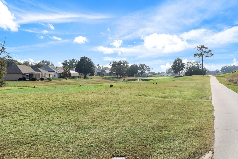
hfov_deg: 61.9
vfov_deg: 43.6
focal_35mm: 30
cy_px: 80
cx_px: 119
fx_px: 198
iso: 320
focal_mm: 20
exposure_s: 1/400
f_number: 8
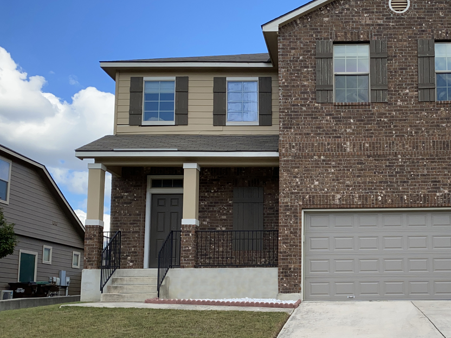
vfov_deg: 31.9
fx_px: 586
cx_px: 340
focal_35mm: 45
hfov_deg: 40.8
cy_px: 231
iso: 32
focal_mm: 4.25
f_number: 1.8
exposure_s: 1/1218
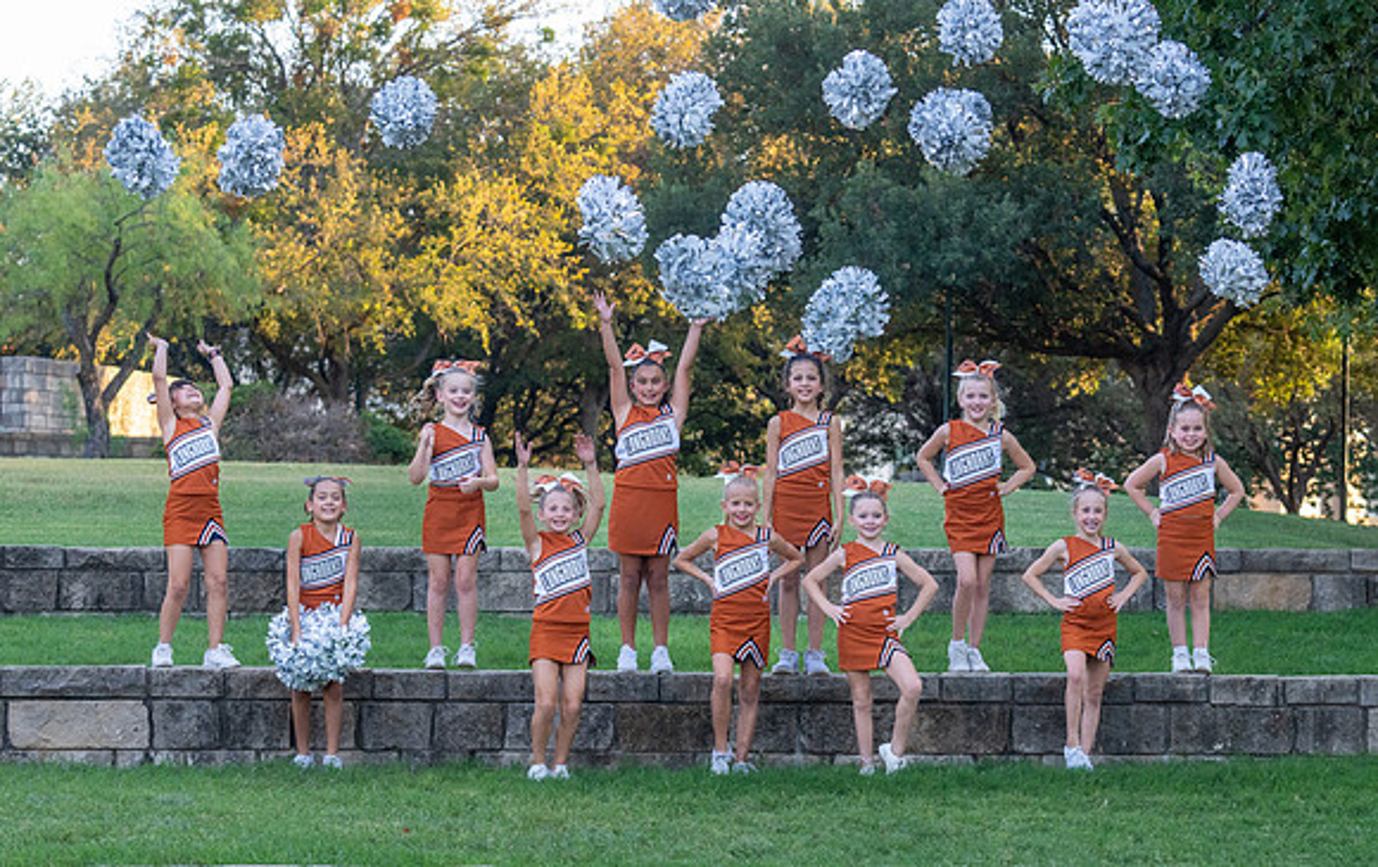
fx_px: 3519
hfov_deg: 22.1
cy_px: 565
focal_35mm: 94
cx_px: 786
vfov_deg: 14.0
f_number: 4
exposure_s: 1/1000
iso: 1600
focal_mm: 72
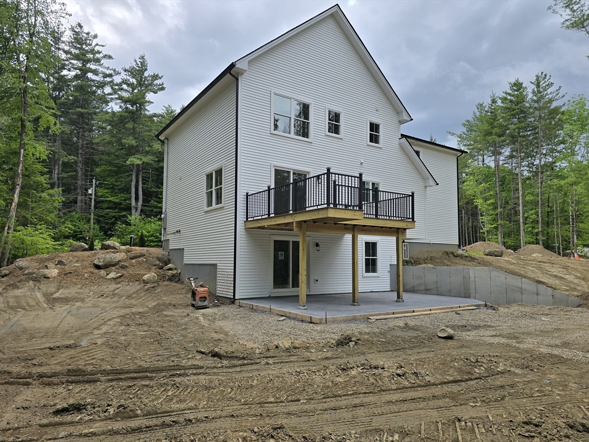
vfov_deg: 58.9
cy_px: 221
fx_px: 391
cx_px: 294
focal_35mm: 23
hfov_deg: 73.9
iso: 12
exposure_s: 1/416
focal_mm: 6.3
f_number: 1.7
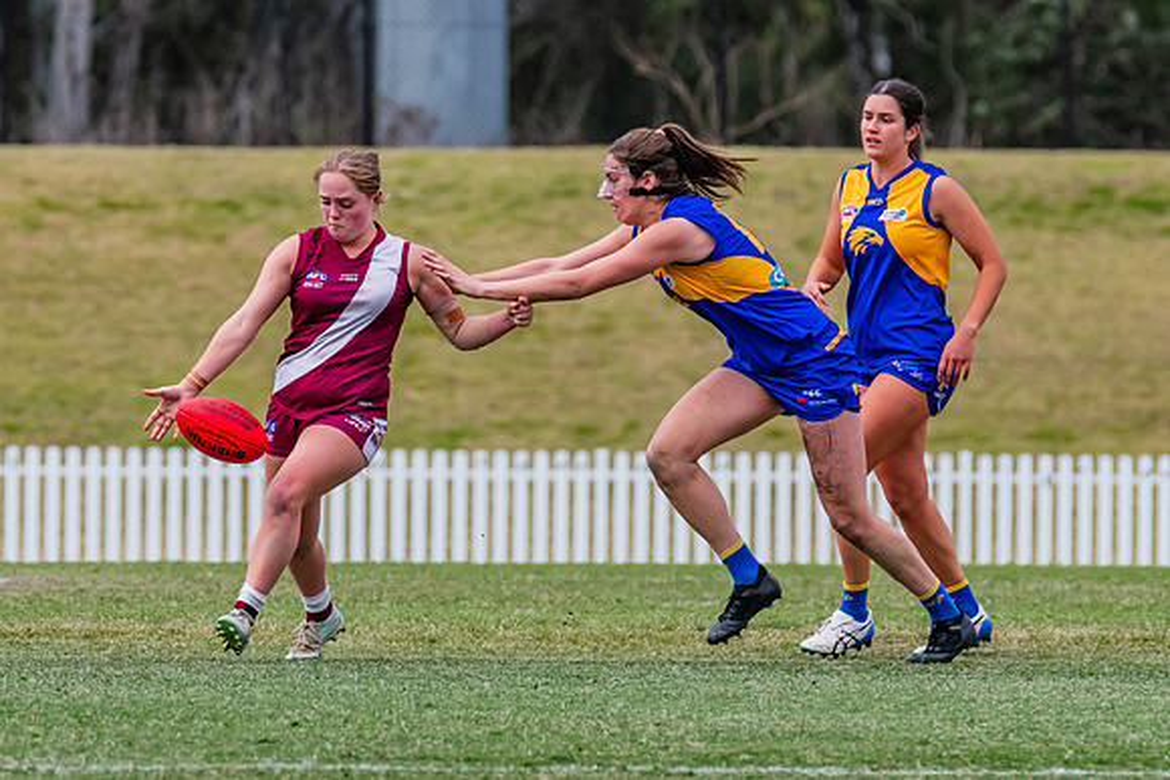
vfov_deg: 2.0
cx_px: 324
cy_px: 430
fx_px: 22899
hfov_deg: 2.9
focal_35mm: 704
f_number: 8
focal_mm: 420
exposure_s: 1/1600
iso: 800
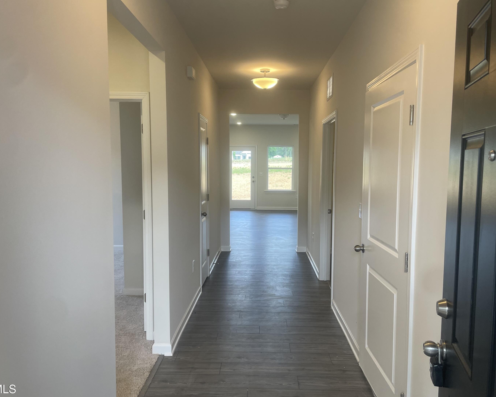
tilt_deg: -5.3
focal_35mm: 28
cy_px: 203
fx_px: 411
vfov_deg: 51.5
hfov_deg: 62.2
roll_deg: -0.3
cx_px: 257
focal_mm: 4.2
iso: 100
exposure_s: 1/120
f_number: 1.6
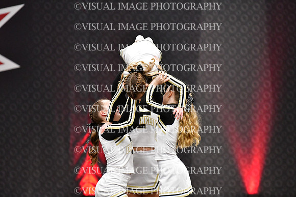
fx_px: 2467
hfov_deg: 6.9
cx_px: 148
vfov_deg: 4.6
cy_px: 98
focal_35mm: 300
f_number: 3.2
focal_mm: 200
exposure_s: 1/500
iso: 5000
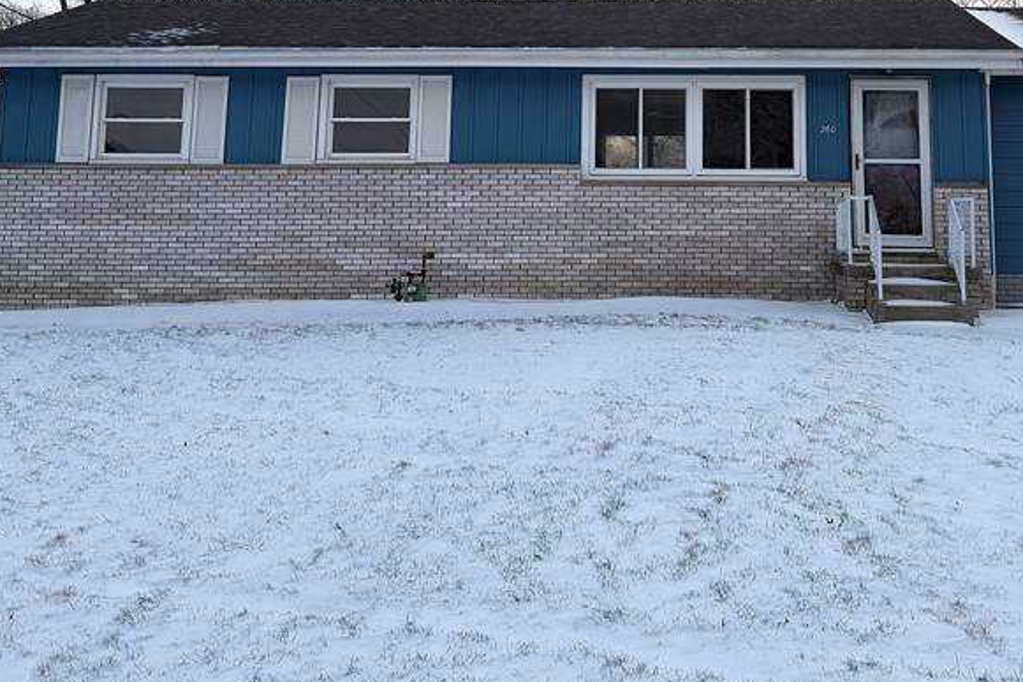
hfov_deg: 44.0
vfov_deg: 29.1
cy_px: 46
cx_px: 671
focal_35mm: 44
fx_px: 1250
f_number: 1.78
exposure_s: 1/200
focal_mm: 6.76
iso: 64
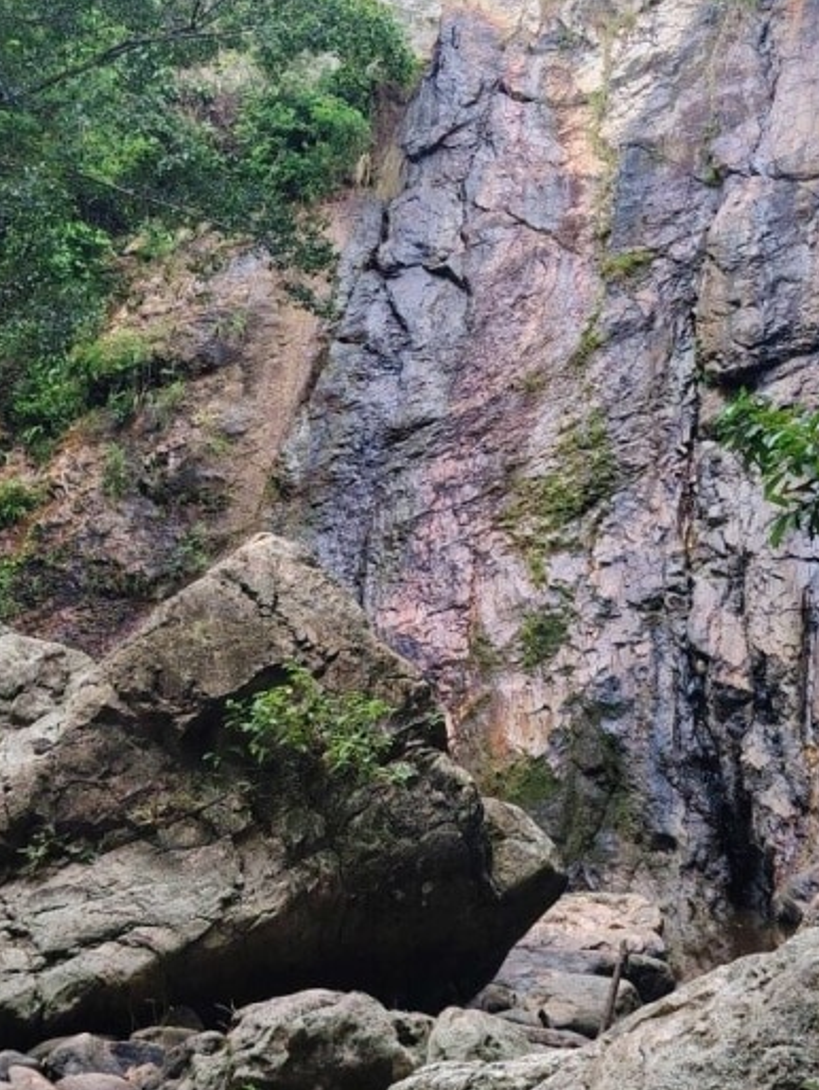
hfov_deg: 26.1
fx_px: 1765
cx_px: 460
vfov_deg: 34.0
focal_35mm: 56
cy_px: 367
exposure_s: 1/900
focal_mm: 5.25
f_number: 1.75
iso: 381
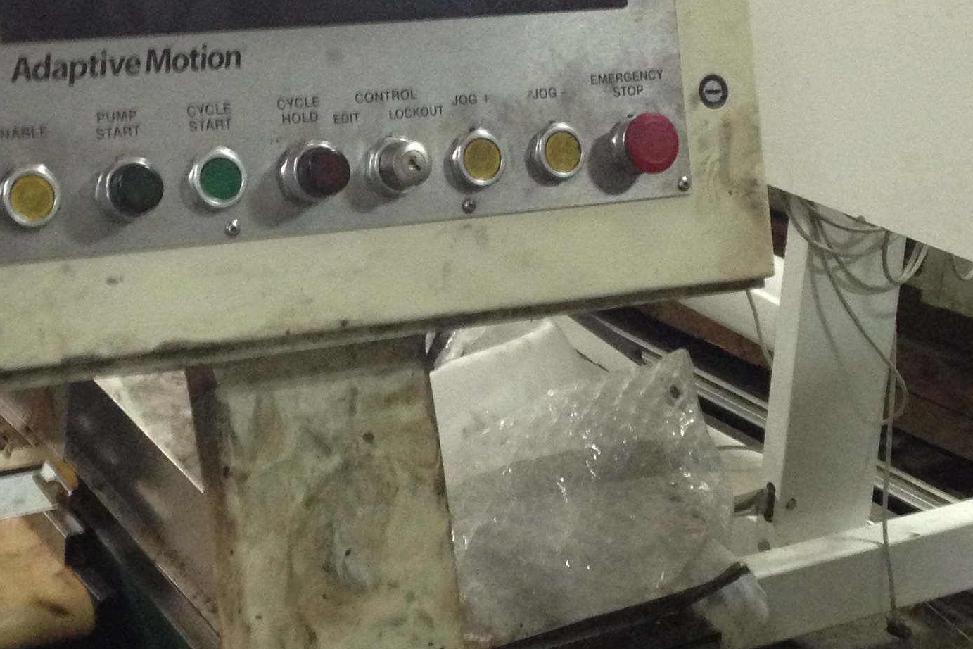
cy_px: 315
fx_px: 2189
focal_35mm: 81
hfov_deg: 24.9
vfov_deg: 16.9
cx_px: 298
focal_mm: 4.12
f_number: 2.4
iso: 250
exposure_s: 1/20
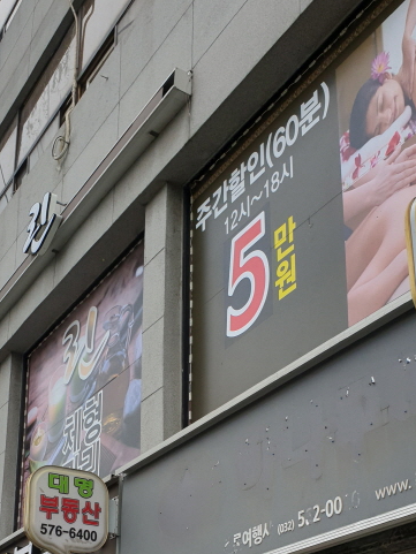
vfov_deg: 33.9
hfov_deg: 27.0
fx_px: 865
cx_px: 181
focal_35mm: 54
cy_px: 483
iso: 50
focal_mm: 4.3
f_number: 2.4
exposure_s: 1/978
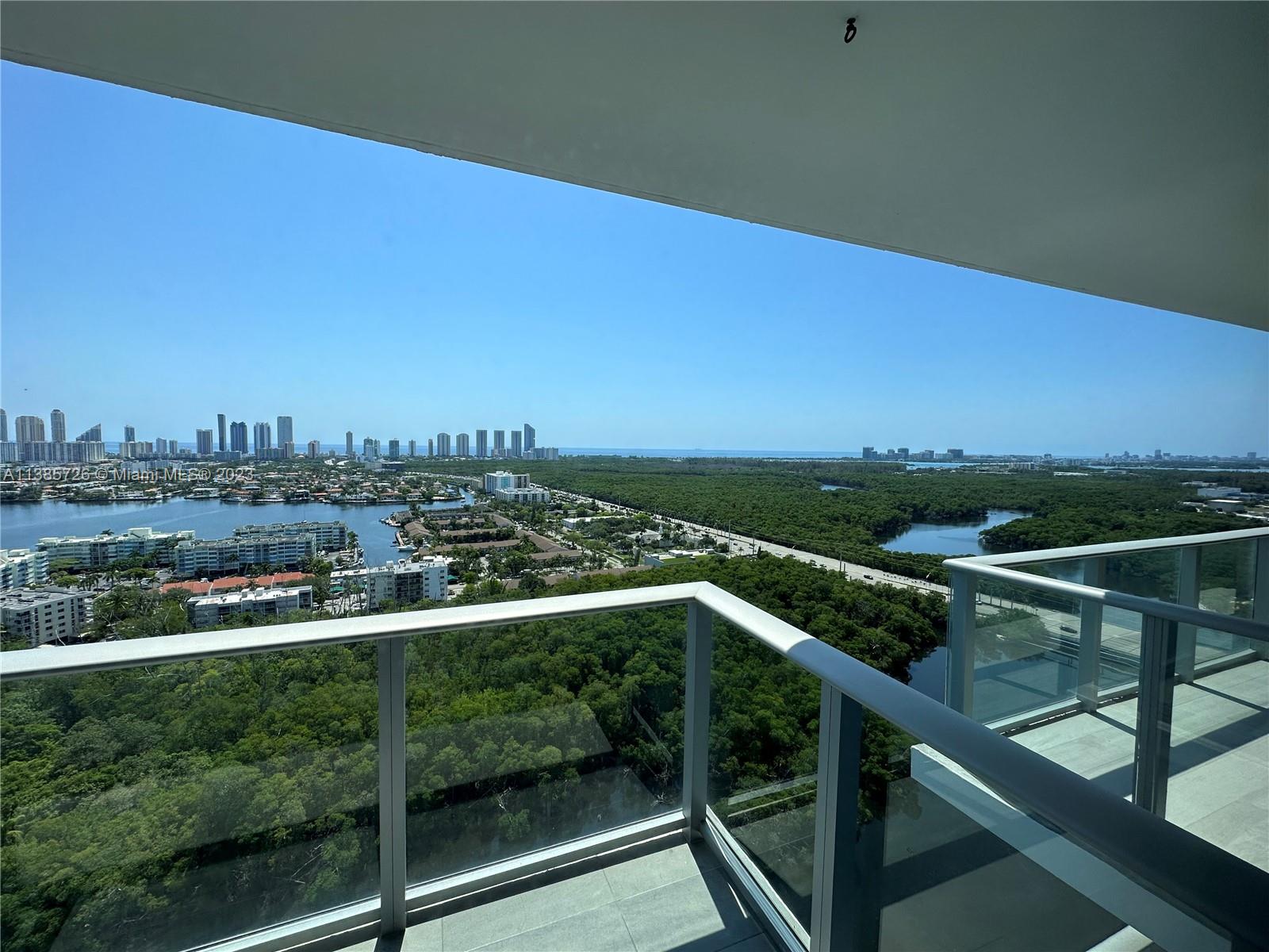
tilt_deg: -4.3
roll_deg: -0.7
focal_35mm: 14
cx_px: 634
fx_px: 513
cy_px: 476
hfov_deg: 102.1
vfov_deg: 85.7
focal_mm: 2.22
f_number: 2.2
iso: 40
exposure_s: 1/558
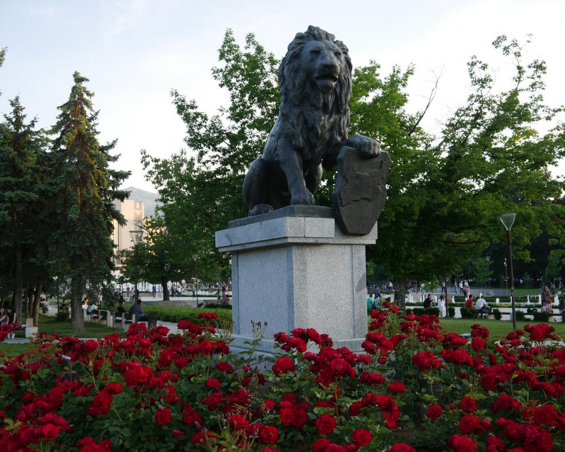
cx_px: 286
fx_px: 769
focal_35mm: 46
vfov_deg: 32.7
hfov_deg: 40.3
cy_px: 226
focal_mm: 22
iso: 200
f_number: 4.4
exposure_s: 1/125
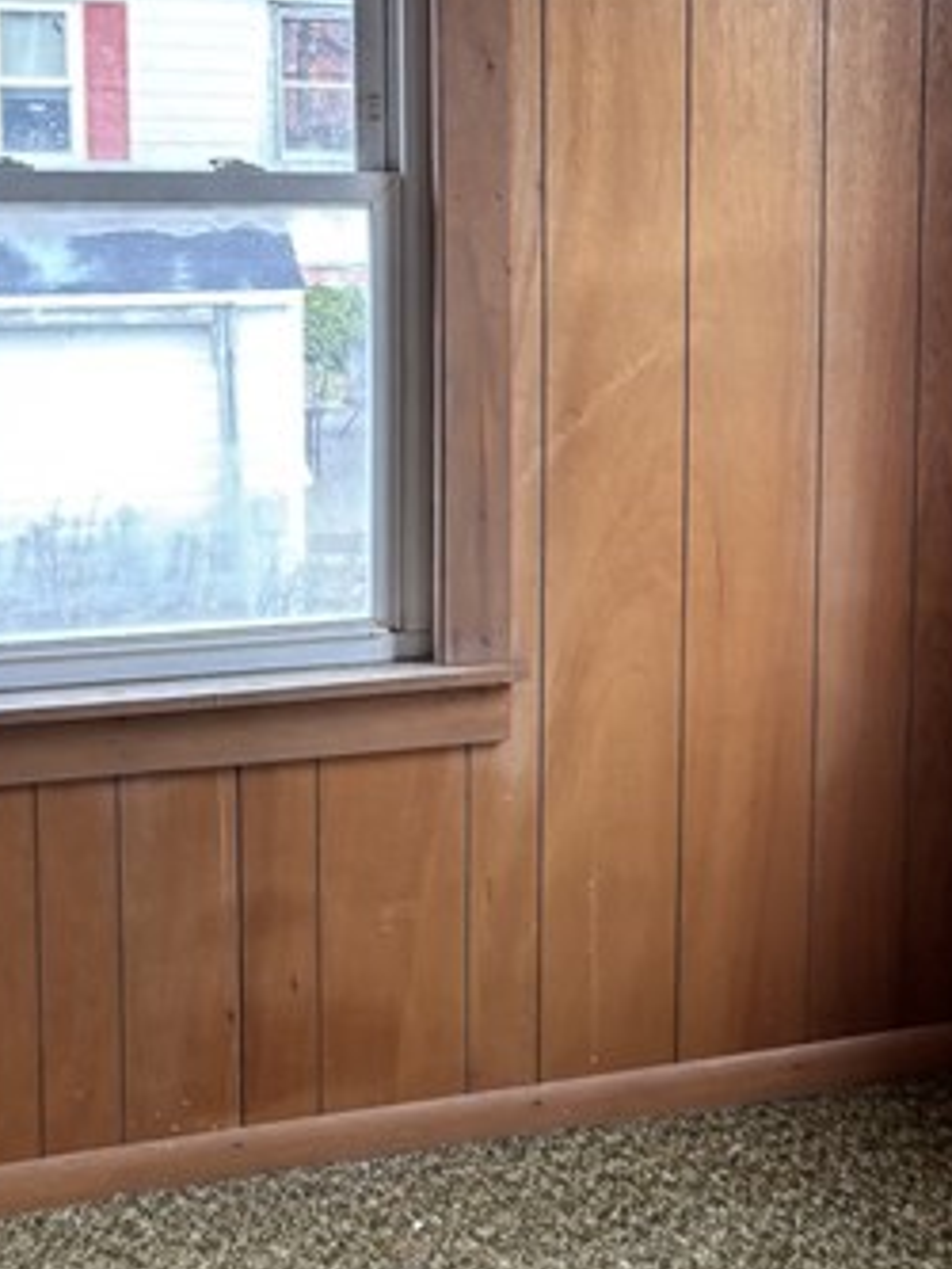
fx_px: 2199
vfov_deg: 31.8
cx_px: 918
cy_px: 373
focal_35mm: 60
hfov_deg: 23.5
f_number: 1.6
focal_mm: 5.96
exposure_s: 1/66
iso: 125
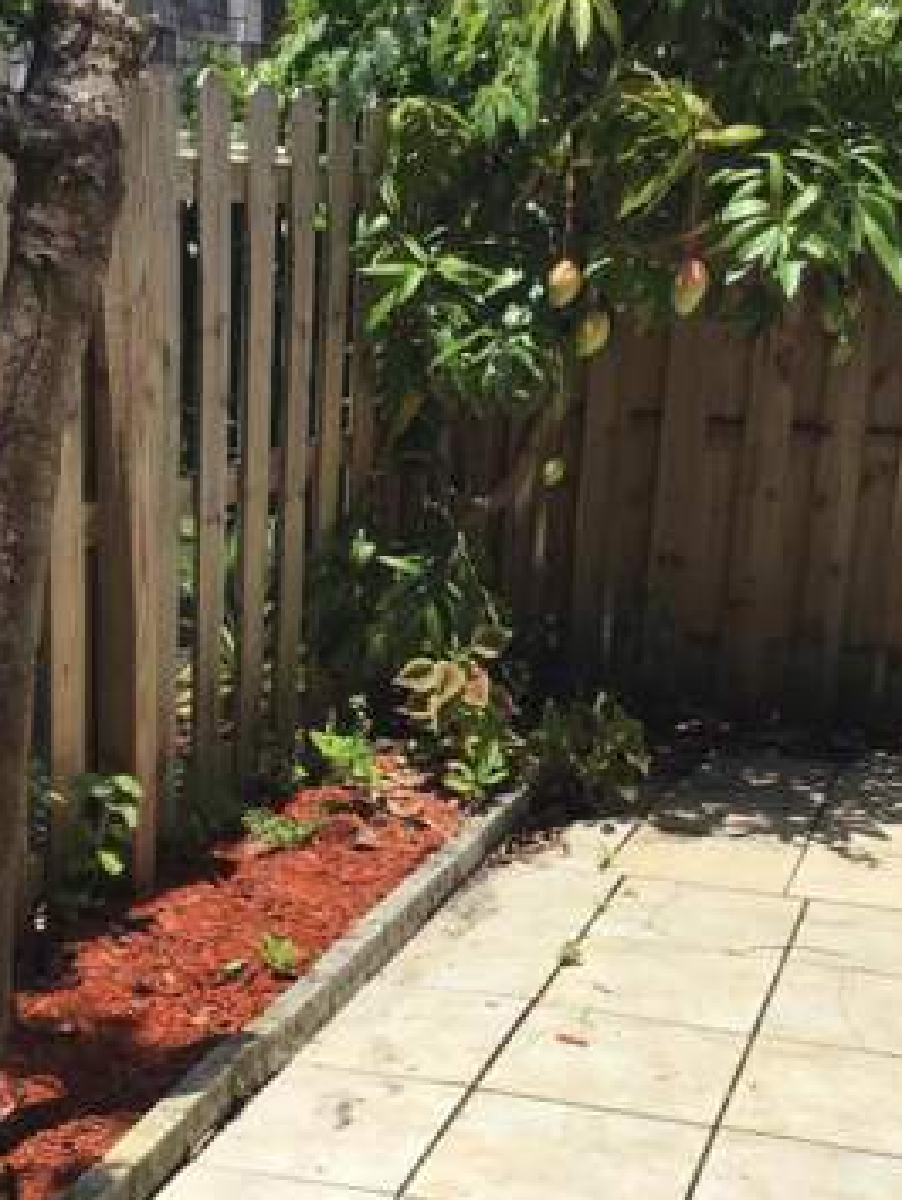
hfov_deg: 26.1
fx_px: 1943
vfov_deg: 34.1
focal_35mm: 56
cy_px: 773
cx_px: 512
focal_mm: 3.3
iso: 25
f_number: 2.4
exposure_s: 1/1988
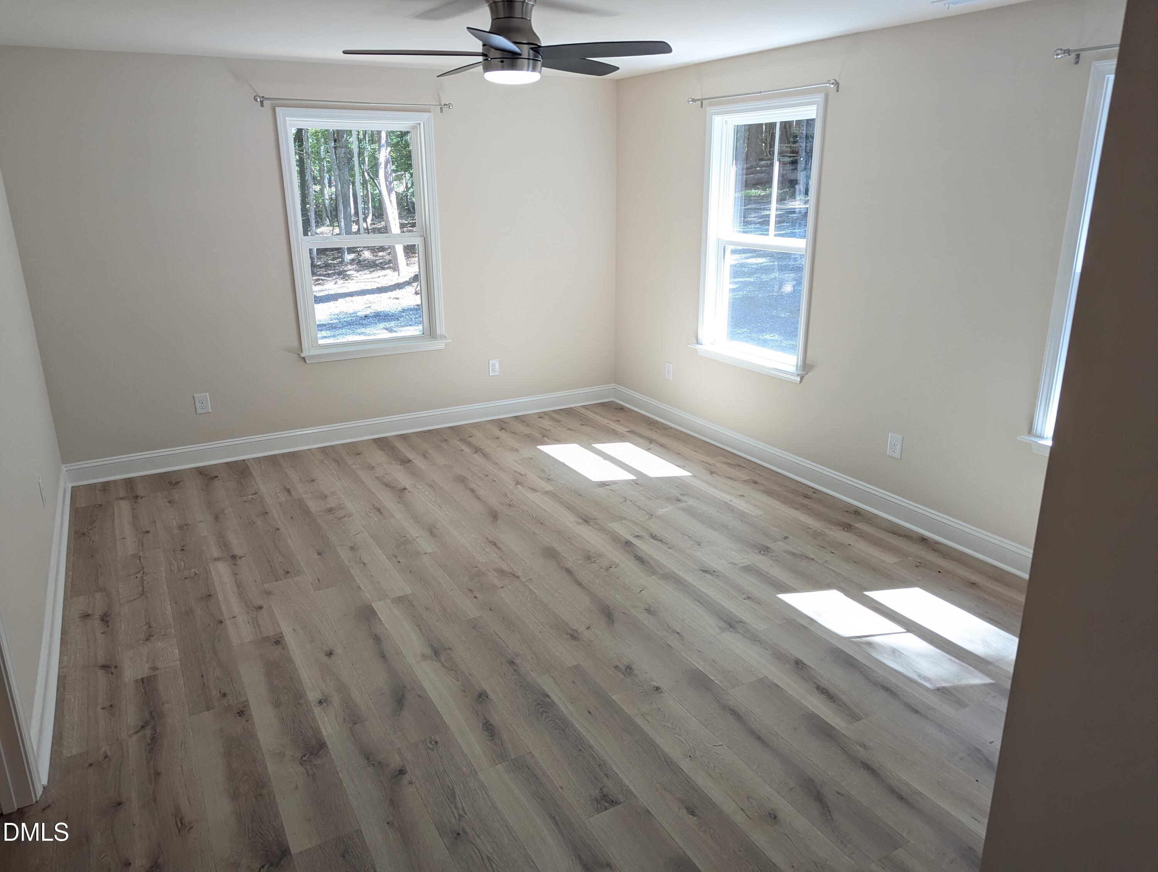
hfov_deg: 71.5
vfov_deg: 56.9
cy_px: 436
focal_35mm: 24
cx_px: 579
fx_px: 804
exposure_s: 1/120
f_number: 1.85
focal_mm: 6.81
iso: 116
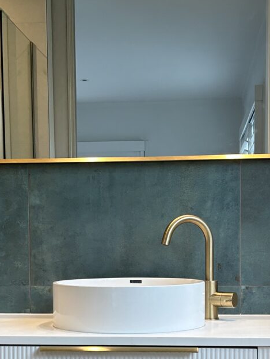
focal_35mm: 71
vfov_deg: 27.0
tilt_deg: -4.0
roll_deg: +0.6
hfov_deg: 20.7
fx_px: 738
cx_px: 116
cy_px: 274
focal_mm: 5.7
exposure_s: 1/100
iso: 50
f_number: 1.5
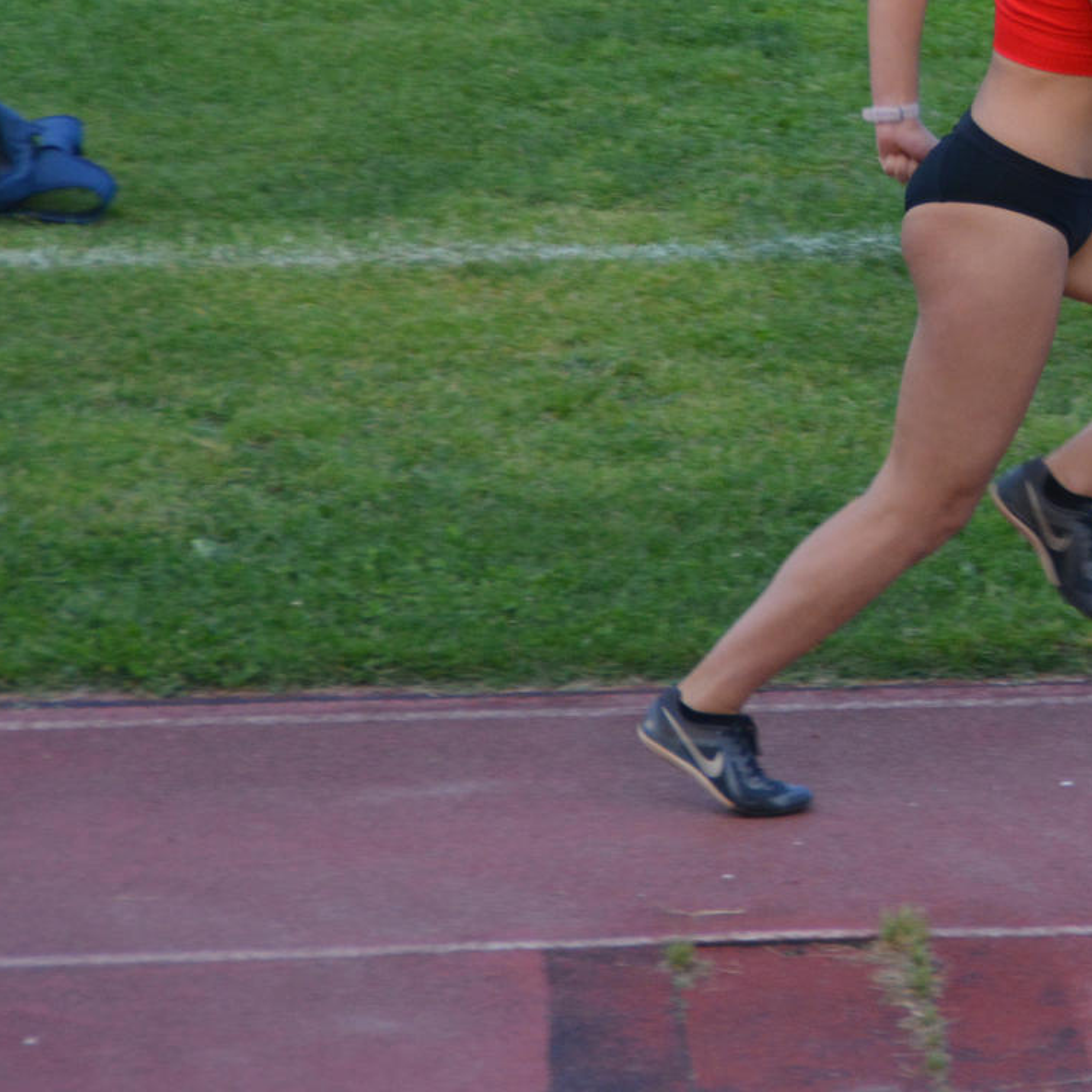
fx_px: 15495
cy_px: 108
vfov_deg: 4.0
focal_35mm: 434
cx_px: 1355
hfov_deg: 4.0
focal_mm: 125
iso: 800
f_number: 6
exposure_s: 1/500
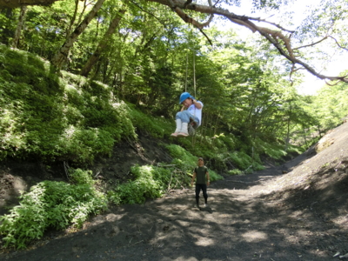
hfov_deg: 69.4
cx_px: 174
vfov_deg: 54.9
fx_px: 251
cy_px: 130
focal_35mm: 25
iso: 125
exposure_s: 1/125
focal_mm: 4.5
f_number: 3.5
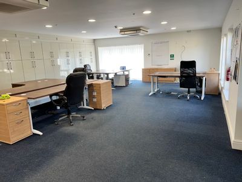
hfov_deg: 67.3
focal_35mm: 26
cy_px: 91
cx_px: 121
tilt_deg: -12.0
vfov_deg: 53.1
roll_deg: +2.1
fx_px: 182
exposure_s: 1/100
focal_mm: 5.7
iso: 40
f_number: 1.5
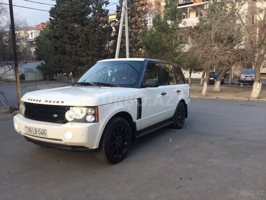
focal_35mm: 29
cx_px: 133
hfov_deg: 61.7
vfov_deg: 48.2
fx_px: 223
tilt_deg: -6.7
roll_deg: +1.1
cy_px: 100
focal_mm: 4.15
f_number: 2.2
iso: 32
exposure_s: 1/100
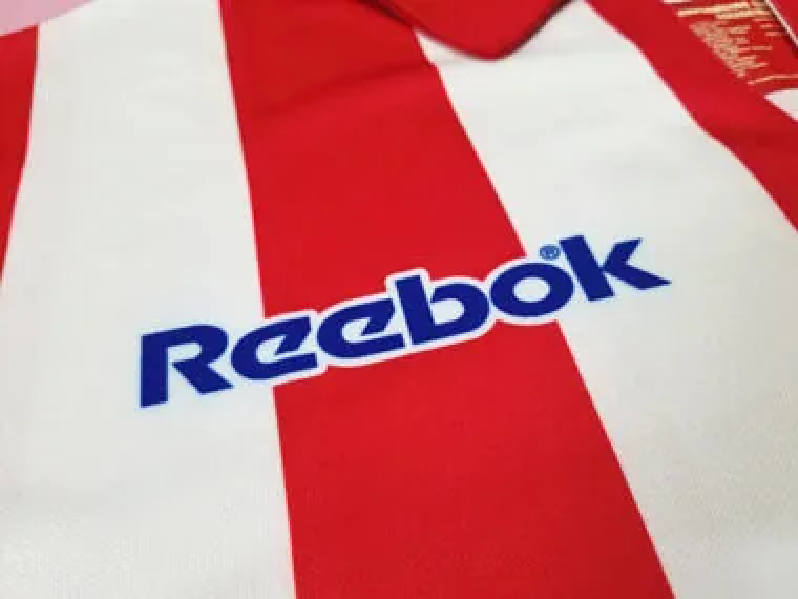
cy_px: 300
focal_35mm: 26
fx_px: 599
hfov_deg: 67.3
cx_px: 399
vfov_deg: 53.1
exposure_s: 1/17
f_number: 1.7
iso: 200
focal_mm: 4.2
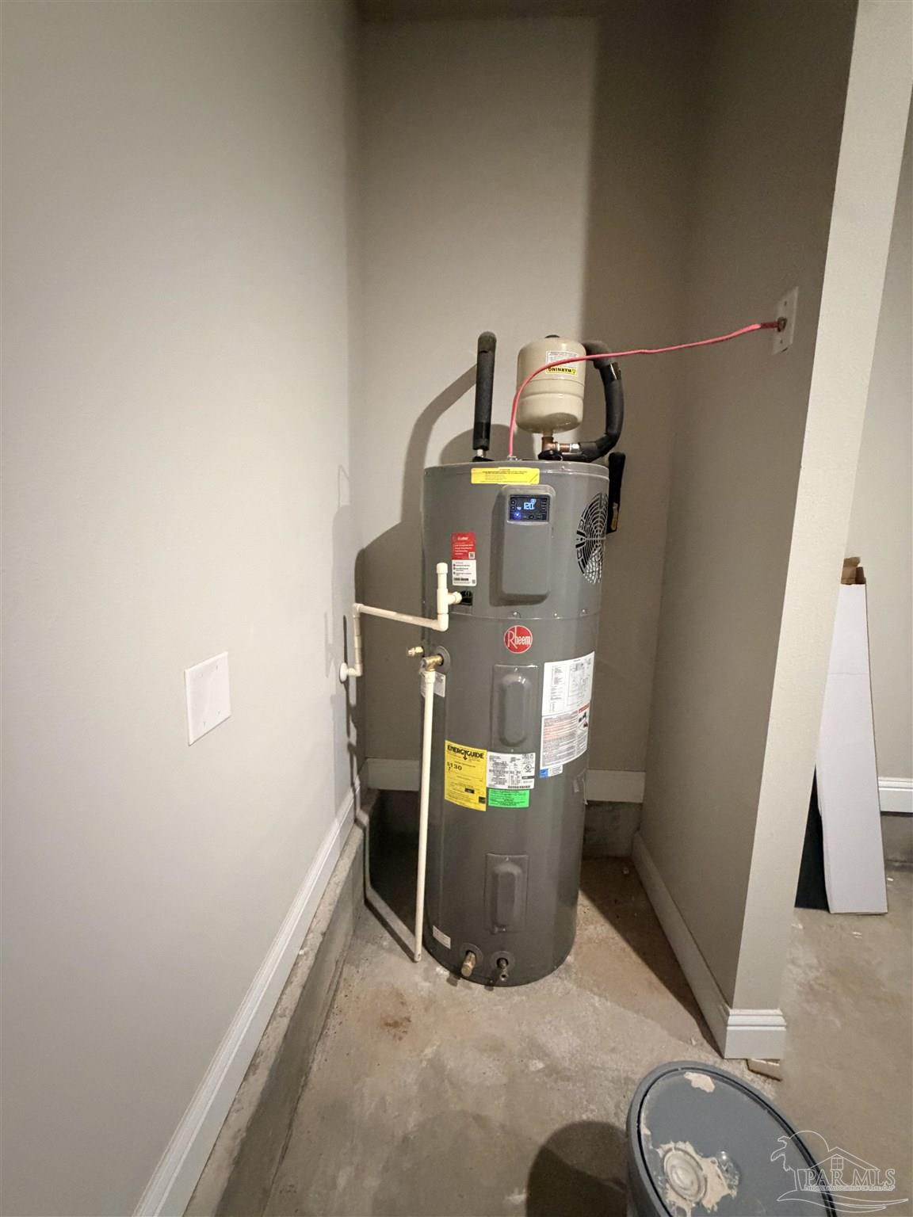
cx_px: 456
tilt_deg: -7.9
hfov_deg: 85.7
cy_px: 608
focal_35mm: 14
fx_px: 492
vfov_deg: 102.1
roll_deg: -2.3
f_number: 2.2
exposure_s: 1/40
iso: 1000
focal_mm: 2.22
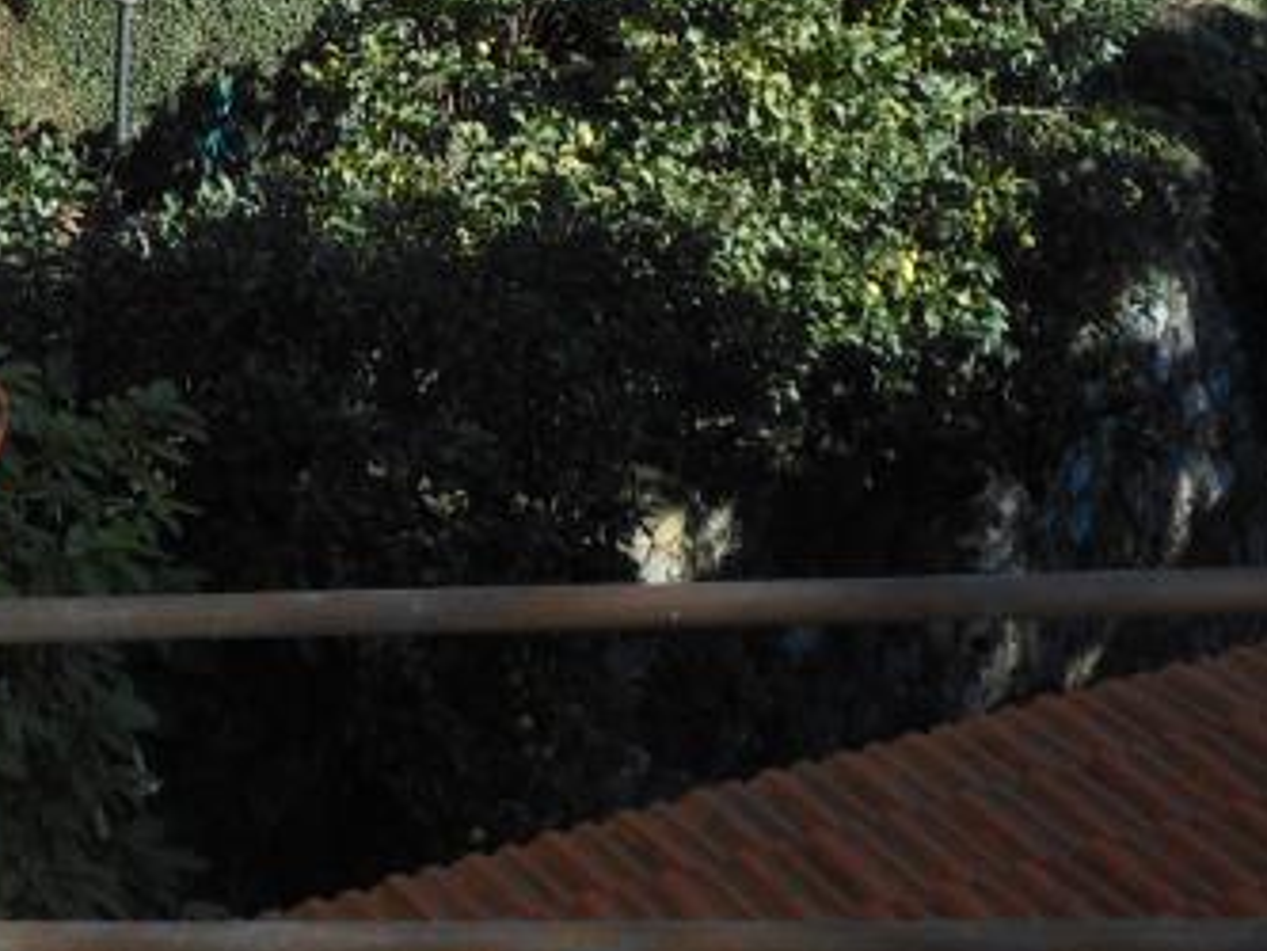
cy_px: -536
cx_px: 103
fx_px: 3295
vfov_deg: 15.1
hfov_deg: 21.2
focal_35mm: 90
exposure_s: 1/500
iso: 80
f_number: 3.2
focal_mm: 4.5
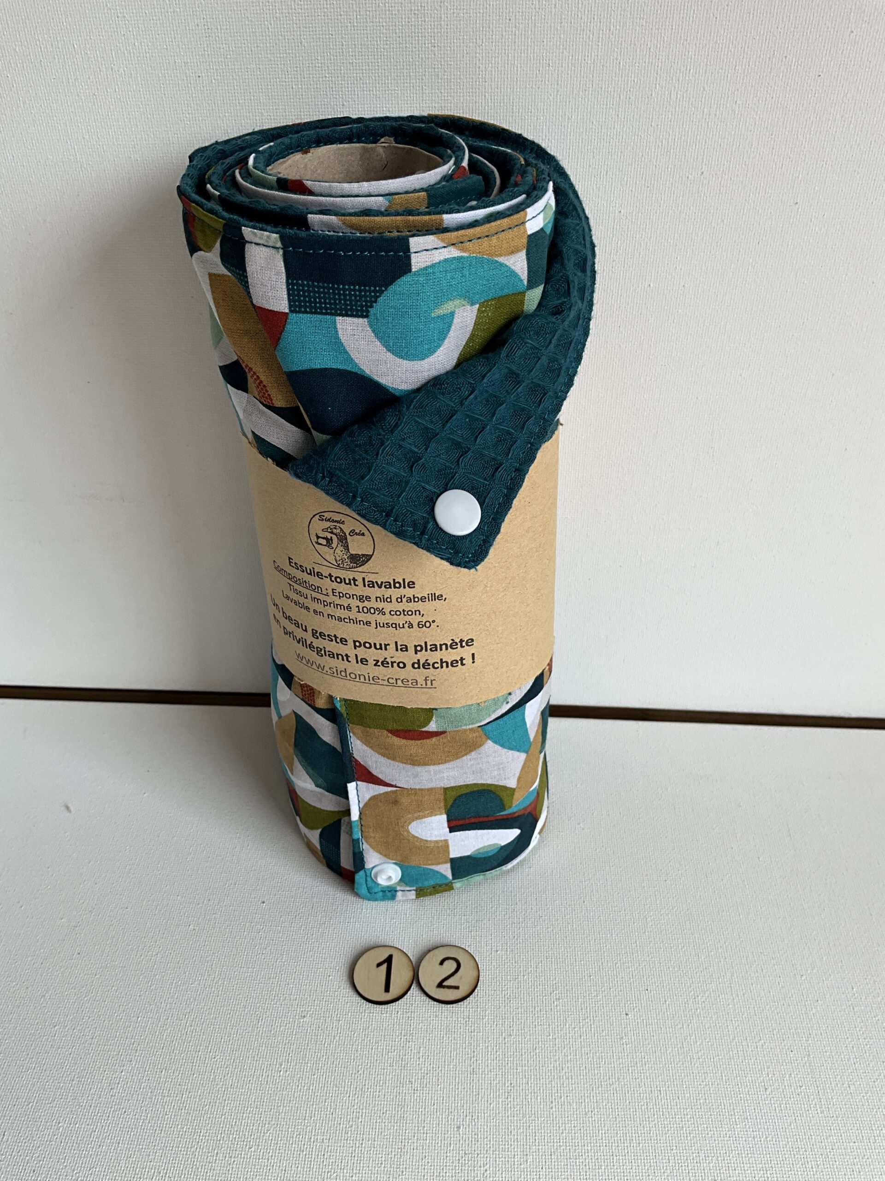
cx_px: 442
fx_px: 989
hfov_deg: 48.2
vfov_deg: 61.7
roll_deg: -1.2
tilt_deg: -37.9
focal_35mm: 29
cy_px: 590
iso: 20
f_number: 1.8
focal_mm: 3
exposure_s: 1/243
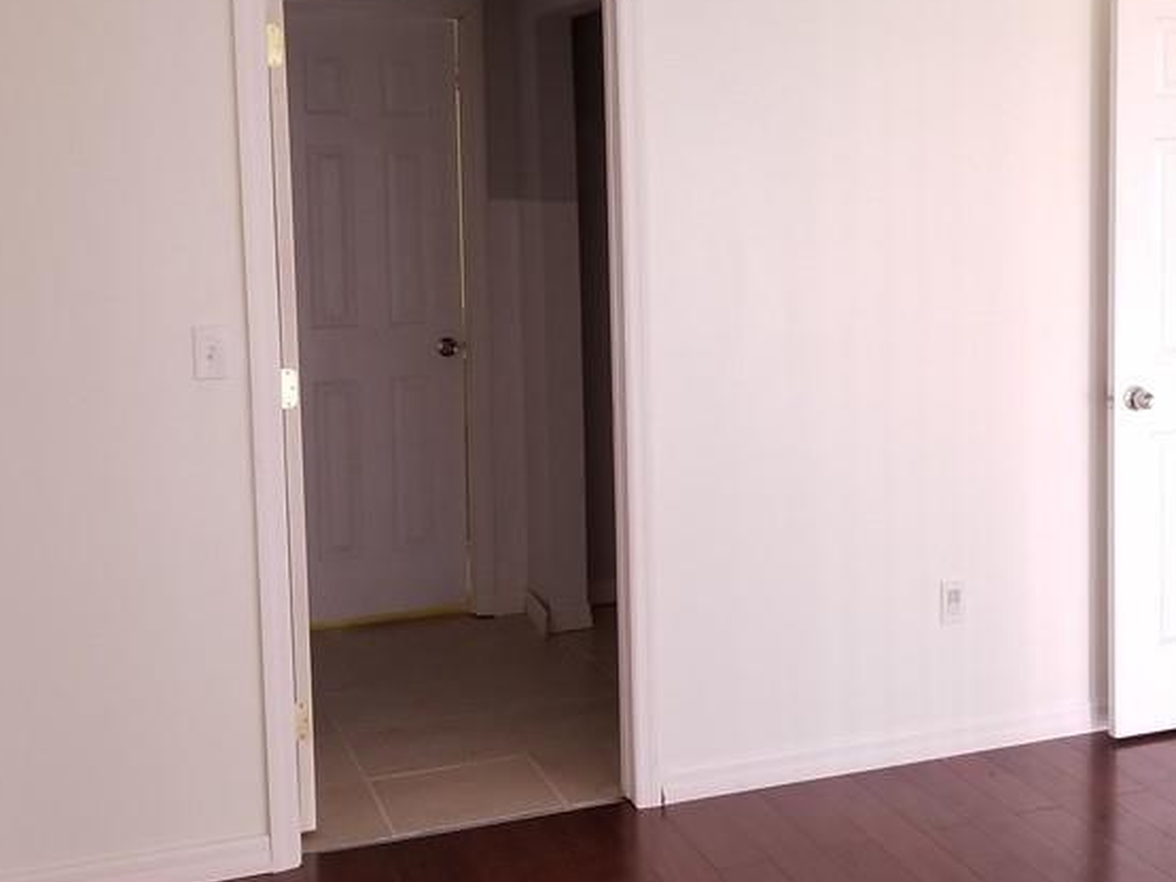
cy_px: 341
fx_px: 1630
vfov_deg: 30.2
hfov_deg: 38.4
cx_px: 917
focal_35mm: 48
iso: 200
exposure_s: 1/16
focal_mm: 4.25
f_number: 1.7
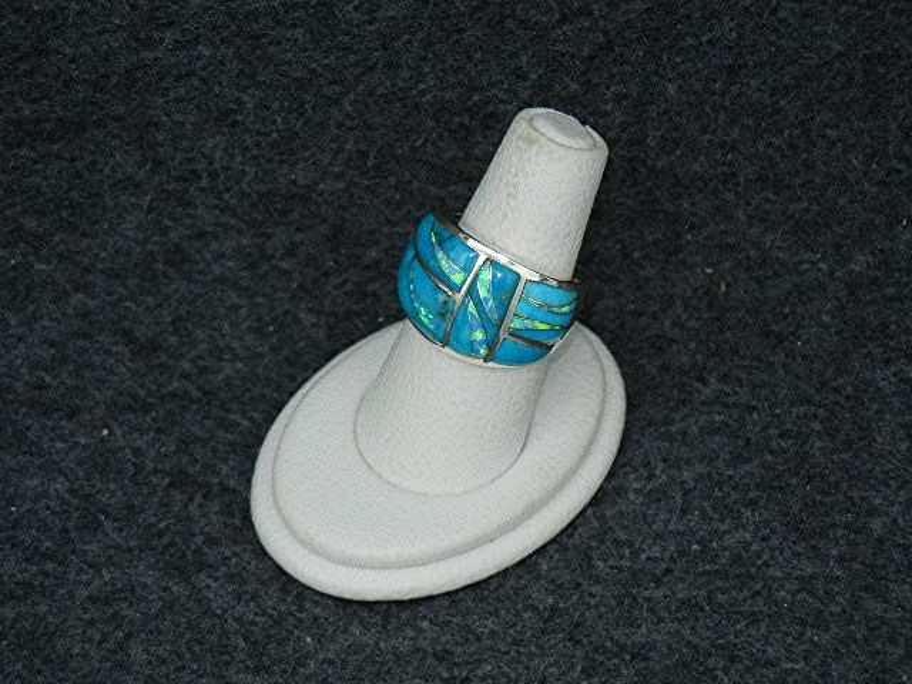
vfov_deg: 14.5
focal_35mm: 102
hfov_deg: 19.3
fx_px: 2687
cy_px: 342
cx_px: 456
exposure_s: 1/30
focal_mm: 18.3
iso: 507
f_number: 4.5
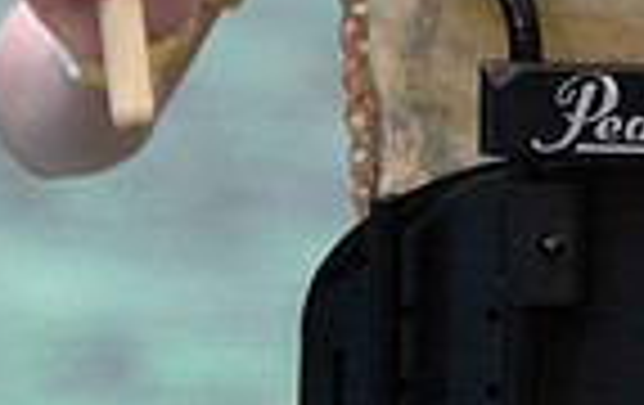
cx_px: 576
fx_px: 33747
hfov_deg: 1.1
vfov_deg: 0.7
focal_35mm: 1919
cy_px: -554
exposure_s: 1/320
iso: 8000
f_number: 5.6
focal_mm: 400
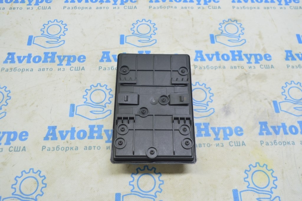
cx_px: 151
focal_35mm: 33
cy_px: 100
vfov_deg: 39.9
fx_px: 277
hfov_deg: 57.3
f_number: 5.6
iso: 400
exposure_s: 1/20
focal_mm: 22
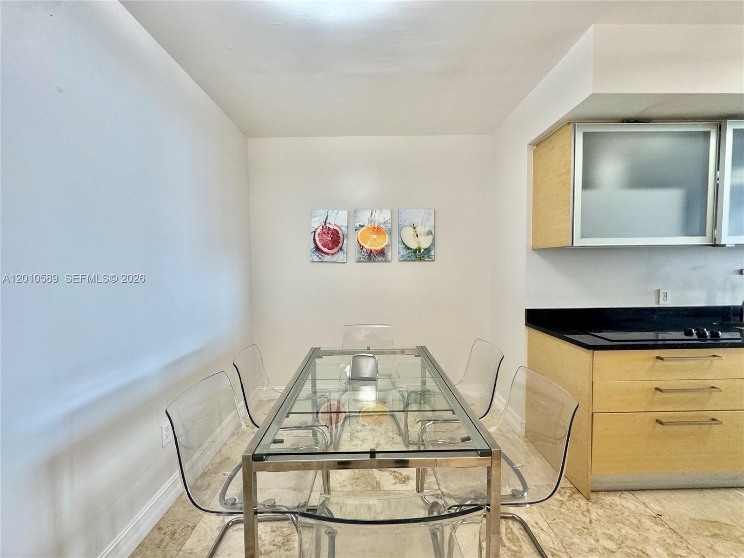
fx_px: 301
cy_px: 279
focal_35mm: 14
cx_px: 372
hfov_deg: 102.1
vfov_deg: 85.7
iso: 200
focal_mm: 2.22
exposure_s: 1/60
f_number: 2.2
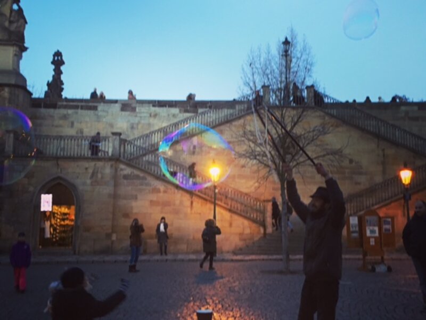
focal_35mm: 29
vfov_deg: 48.2
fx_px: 357
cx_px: 213
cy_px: 160
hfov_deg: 61.7
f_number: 2.2
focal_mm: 4.15
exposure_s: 1/33
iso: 200
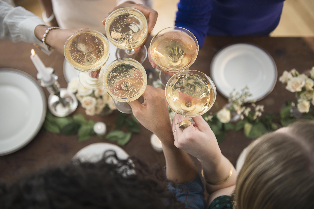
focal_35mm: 48
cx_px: 157
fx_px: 418
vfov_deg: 28.0
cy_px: 104
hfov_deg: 41.1
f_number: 2.8
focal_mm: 48
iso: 200
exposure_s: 1/800
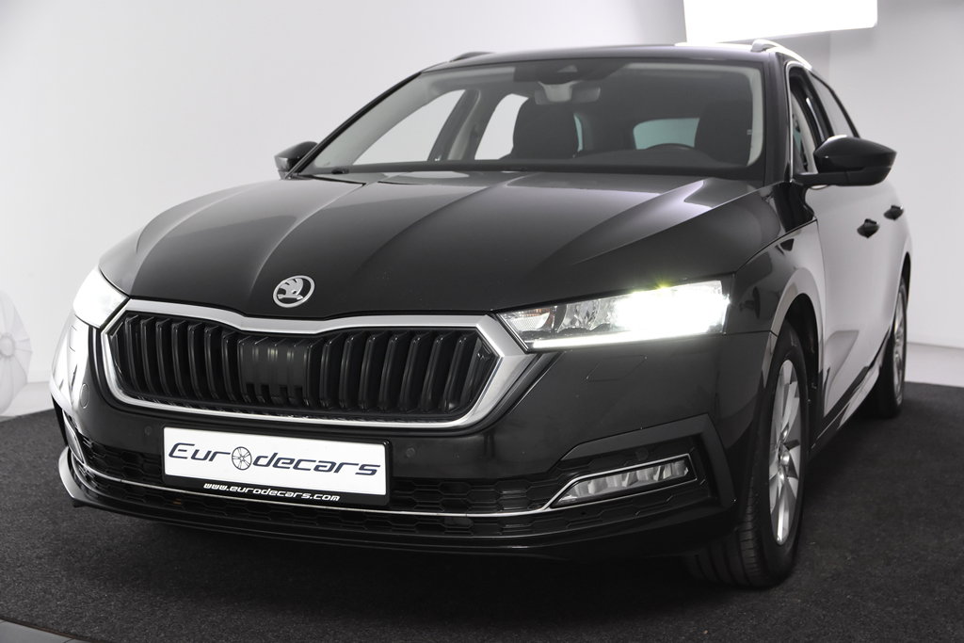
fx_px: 1366
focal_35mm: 51
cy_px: 322
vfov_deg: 26.5
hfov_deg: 38.9
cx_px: 482
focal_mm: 34
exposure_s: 1/100
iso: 1600
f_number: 5
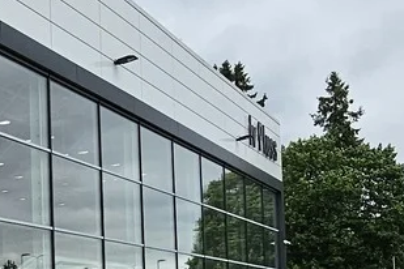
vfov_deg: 18.9
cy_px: 278
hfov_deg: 26.6
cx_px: -39
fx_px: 785
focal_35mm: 70
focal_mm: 2.2
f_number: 2.2
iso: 50
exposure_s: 1/1199
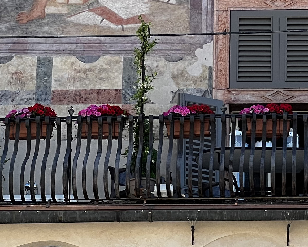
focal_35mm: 259
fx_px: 2361
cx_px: 357
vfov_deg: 5.9
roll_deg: +1.2
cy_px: -64
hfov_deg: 7.4
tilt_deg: +24.1
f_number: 2.8
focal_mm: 9
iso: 32
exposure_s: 1/294
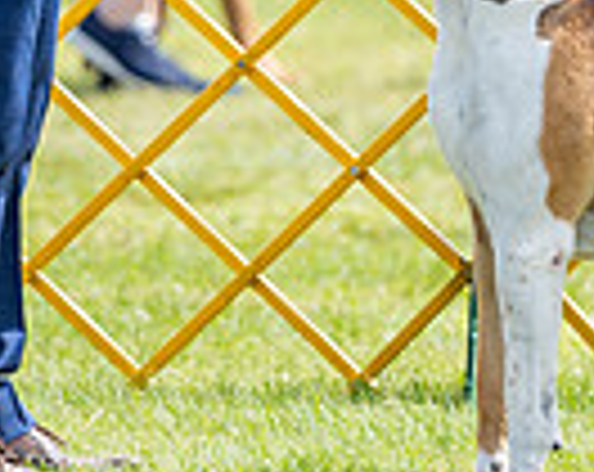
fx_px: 13489
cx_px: 531
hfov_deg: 2.5
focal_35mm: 769
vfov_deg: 2.0
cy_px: -299
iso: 200
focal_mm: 186
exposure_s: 1/1000
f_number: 3.5
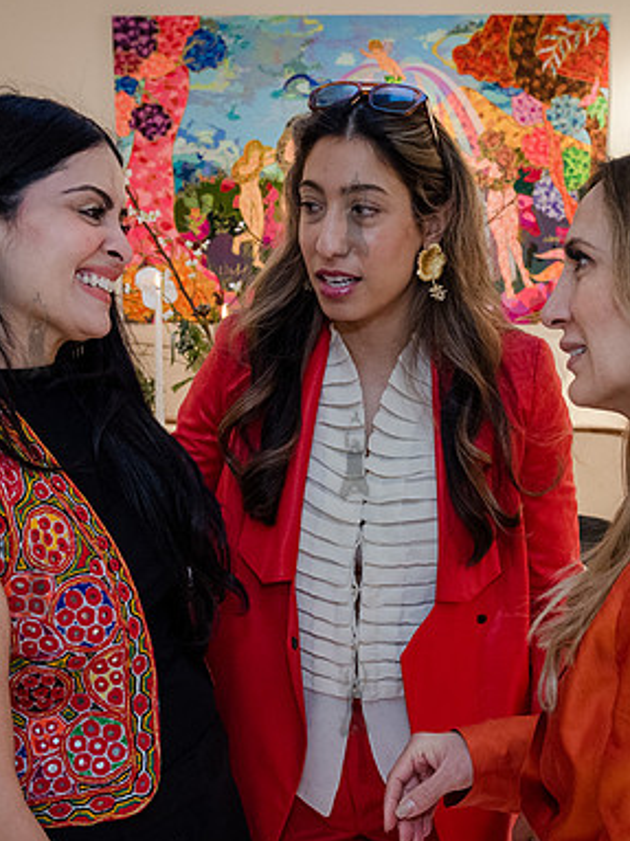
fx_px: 1408
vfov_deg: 33.2
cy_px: 405
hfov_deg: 25.2
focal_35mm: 58
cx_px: 386
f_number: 5
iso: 1600
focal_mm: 29
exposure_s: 1/160
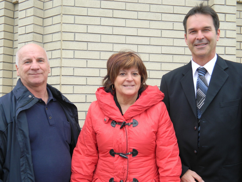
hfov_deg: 45.8
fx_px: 287
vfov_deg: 35.1
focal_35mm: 41
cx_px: 121
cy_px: 91
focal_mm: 7.3
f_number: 3.5
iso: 80
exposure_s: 1/100
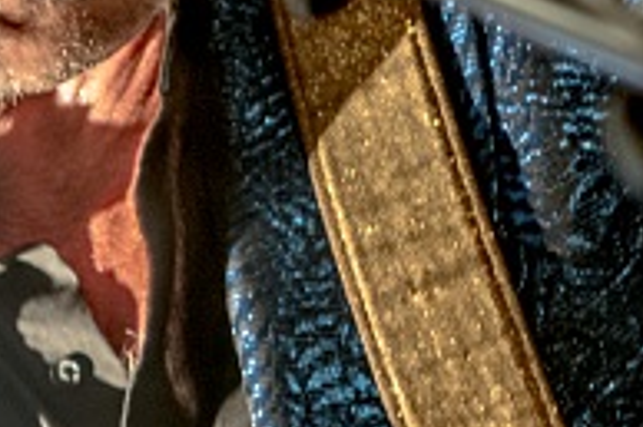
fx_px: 5476
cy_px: -40
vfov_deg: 4.5
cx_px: 391
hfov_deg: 6.7
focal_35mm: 307
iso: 640
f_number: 2.8
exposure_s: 1/100
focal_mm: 55
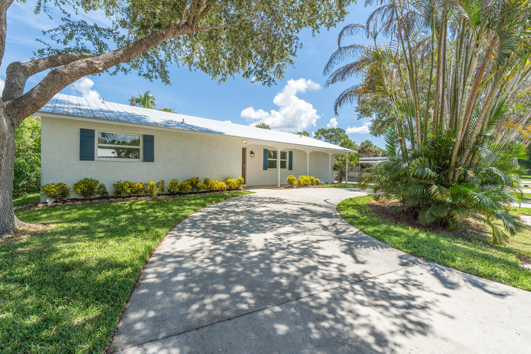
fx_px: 206
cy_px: 177
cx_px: 266
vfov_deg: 81.2
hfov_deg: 104.3
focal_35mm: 14
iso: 250
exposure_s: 1/500
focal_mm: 14
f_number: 9
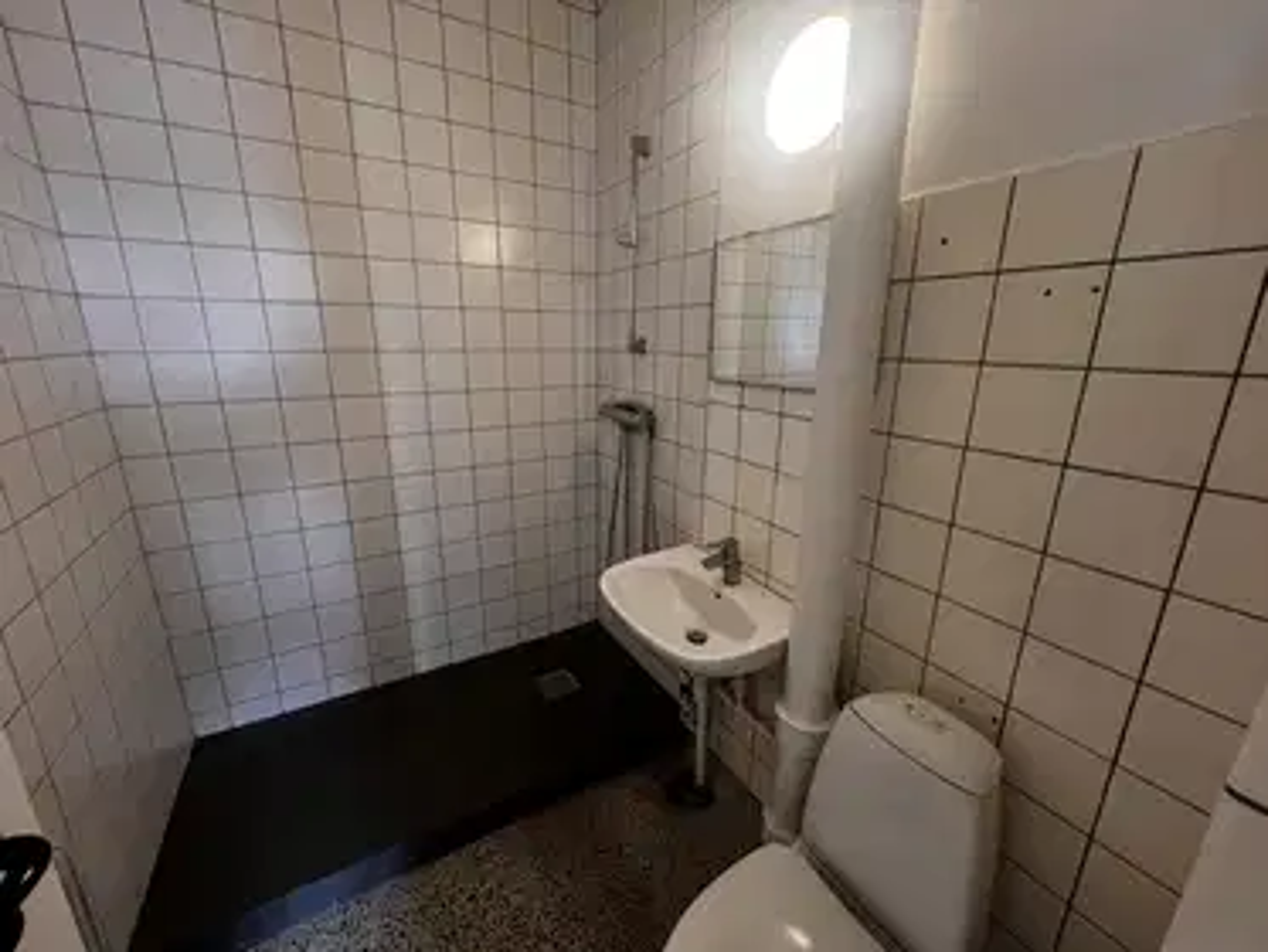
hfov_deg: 106.2
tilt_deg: -15.3
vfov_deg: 89.9
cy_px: 476
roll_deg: -0.7
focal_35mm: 13
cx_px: 634
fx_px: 476
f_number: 1.8
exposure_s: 1/50
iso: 250
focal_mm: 1.57
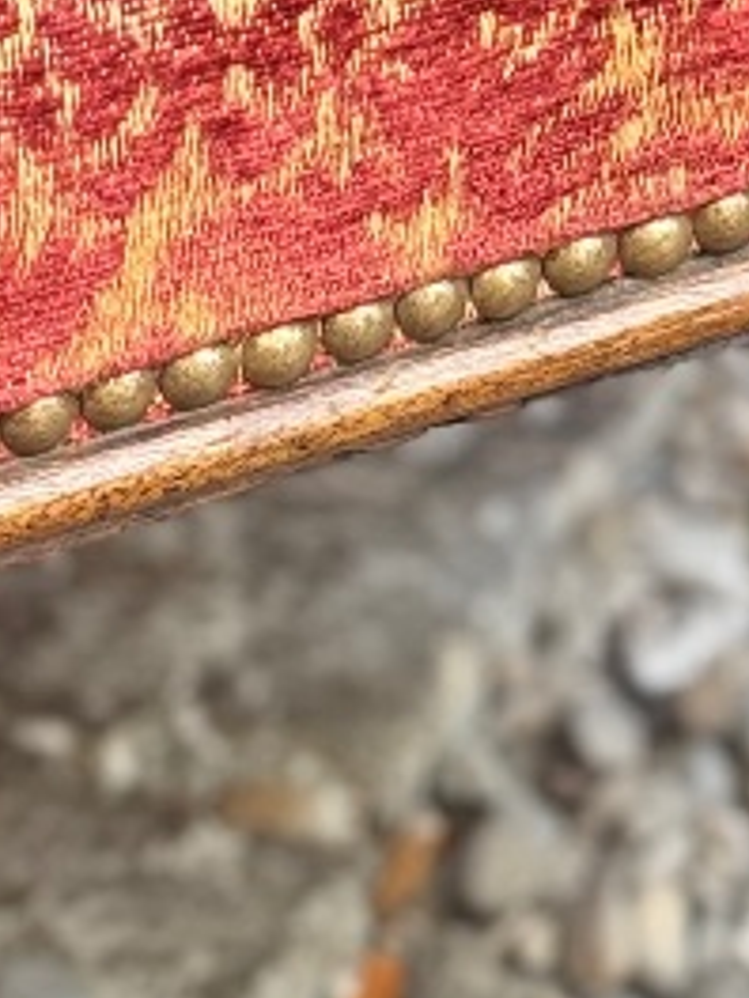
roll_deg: +0.4
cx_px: 904
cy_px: -404
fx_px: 6289
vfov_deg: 8.9
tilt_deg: -25.7
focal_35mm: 218
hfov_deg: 6.8
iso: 64
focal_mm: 6.76
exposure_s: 1/164
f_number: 1.78
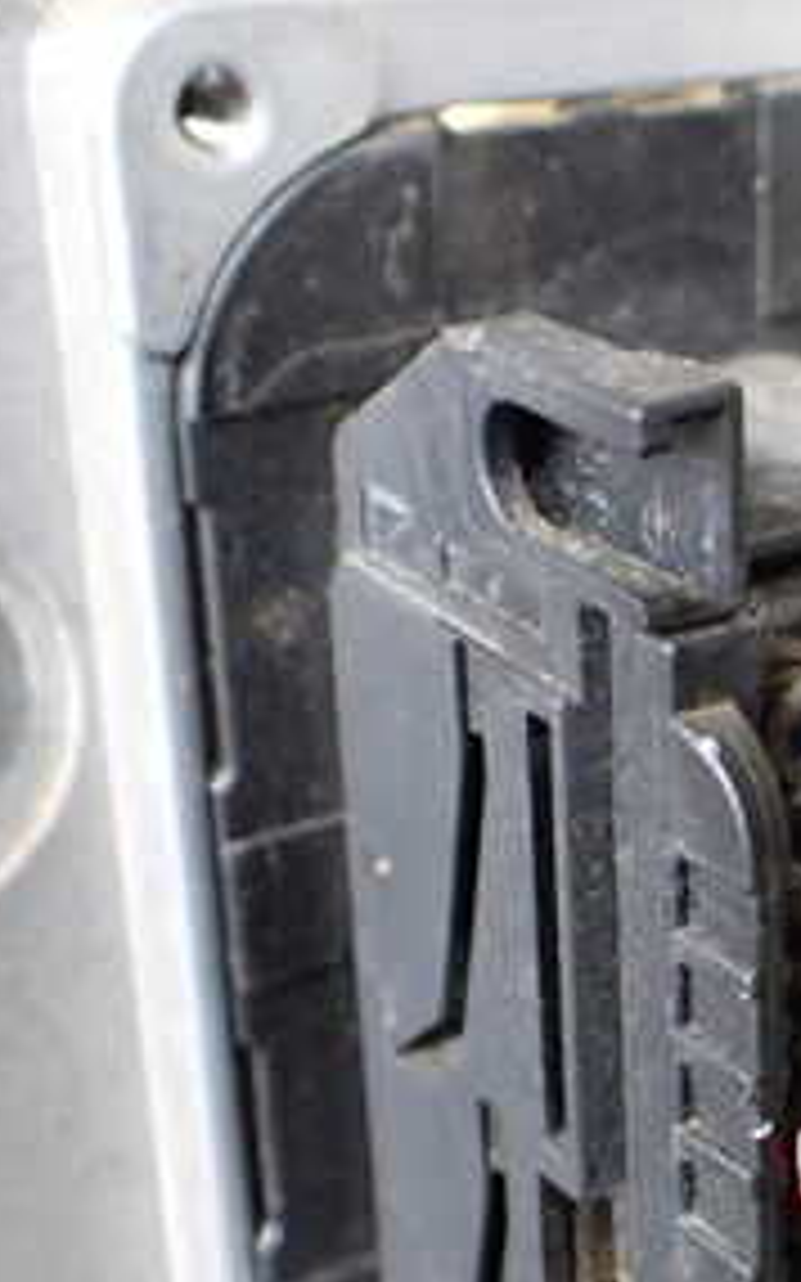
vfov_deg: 30.5
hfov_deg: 18.7
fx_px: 2341
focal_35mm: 67
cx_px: 882
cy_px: 787
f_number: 2.3
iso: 800
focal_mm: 5.4
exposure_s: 1/80
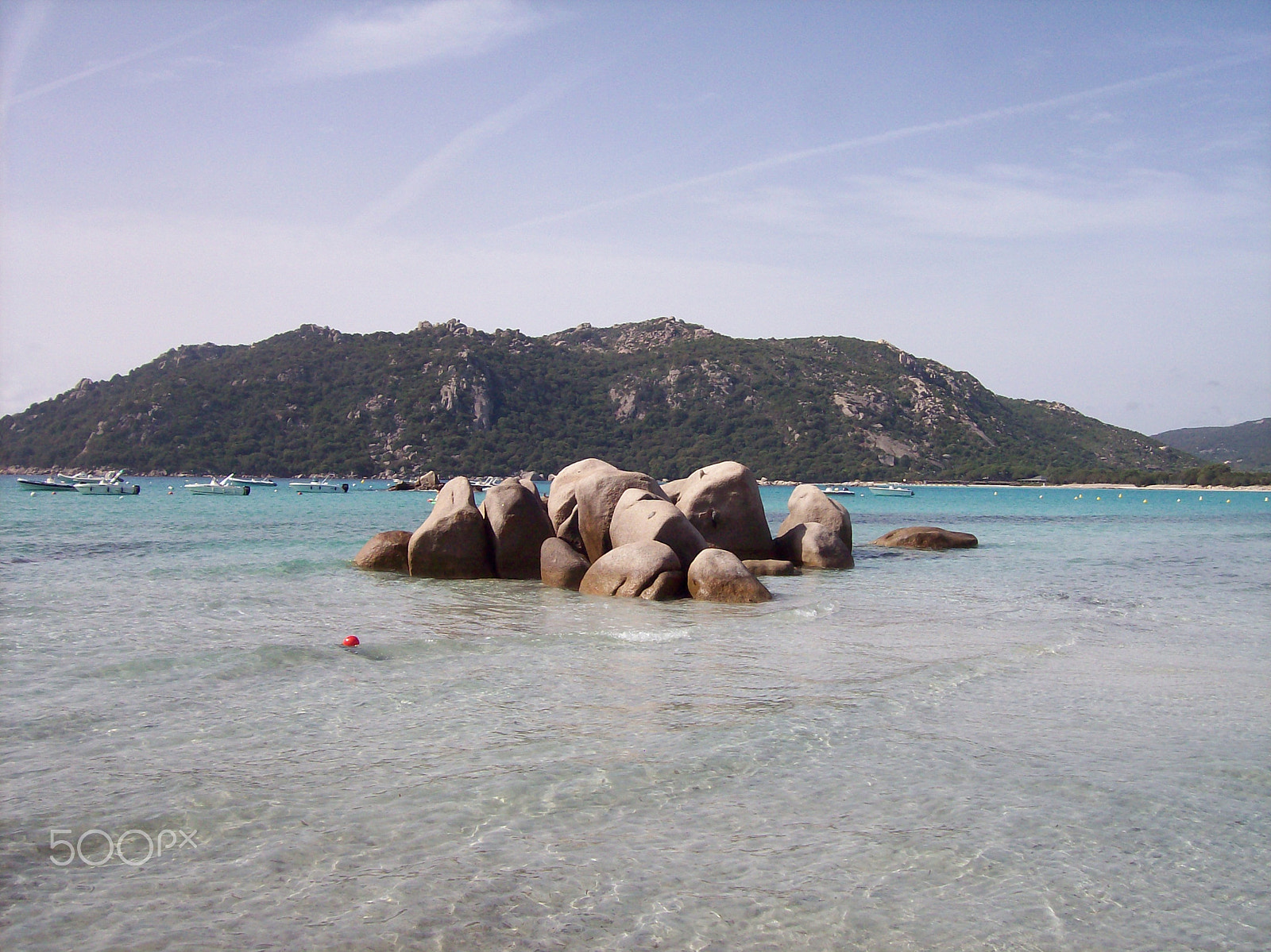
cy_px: 476
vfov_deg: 39.6
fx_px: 1321
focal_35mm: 36
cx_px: 636
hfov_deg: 51.4
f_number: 4.8
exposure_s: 1/932
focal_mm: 6
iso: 80
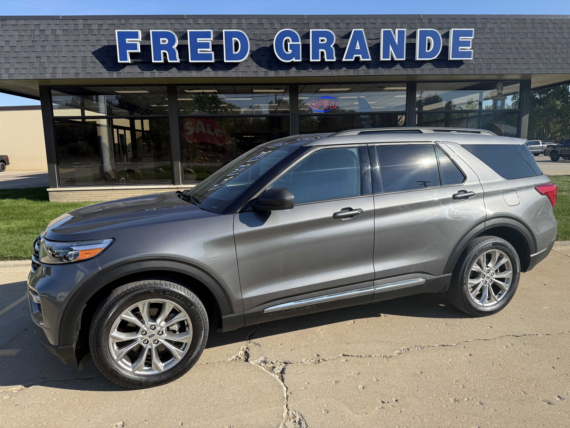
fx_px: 395
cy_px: 214
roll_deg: +1.1
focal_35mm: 24
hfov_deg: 71.6
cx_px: 285
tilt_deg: -8.9
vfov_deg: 56.8
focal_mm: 6.76
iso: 80
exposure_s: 1/3145
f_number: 1.78
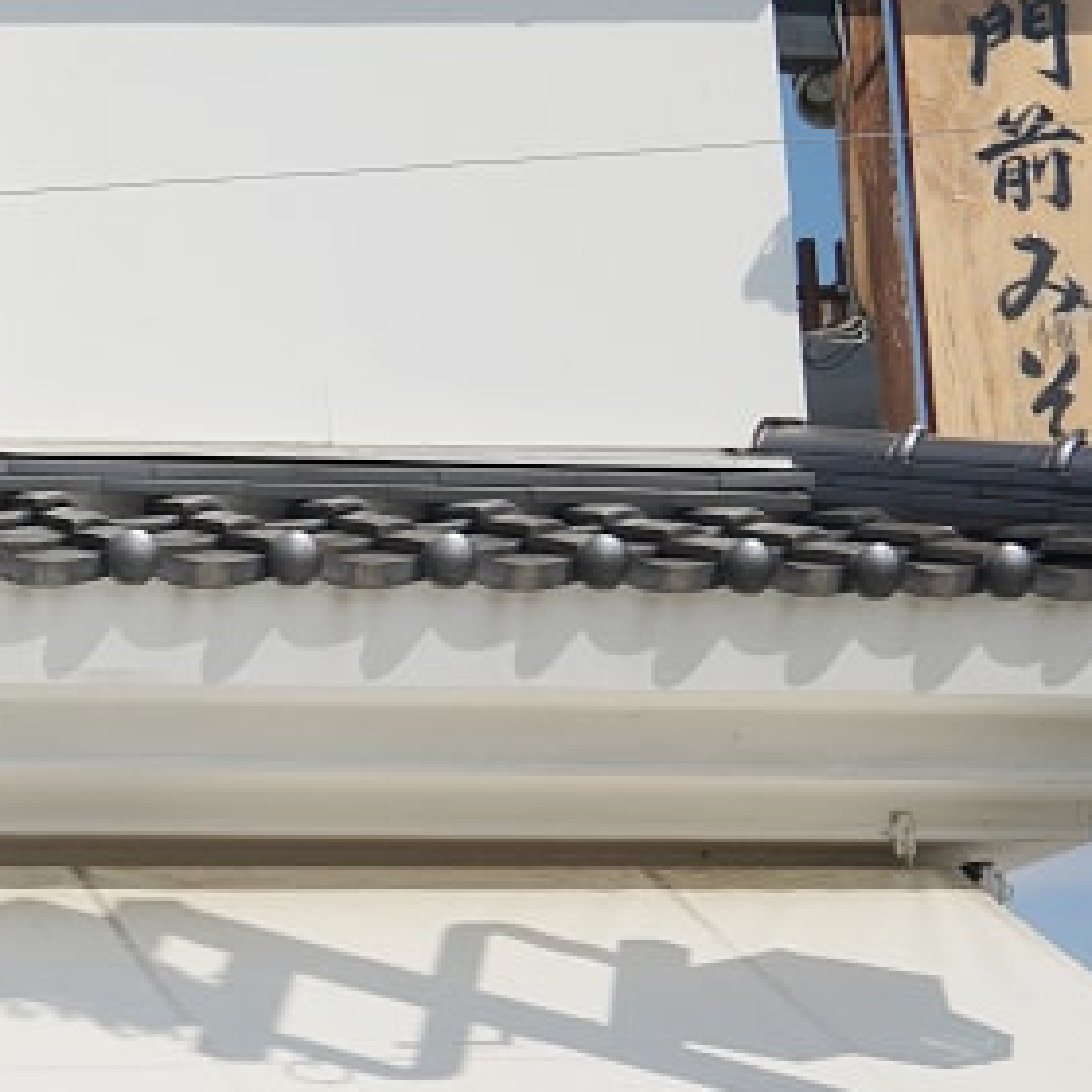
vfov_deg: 16.7
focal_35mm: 102
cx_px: -1014
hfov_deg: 14.5
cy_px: 1065
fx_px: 3640
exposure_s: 1/400
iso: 100
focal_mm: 28
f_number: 6.3
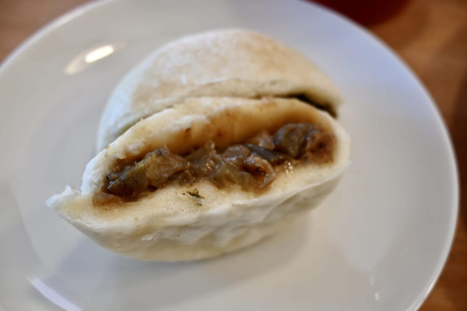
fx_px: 529
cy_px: 158
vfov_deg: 32.8
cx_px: 234
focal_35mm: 41
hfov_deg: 47.6
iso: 720
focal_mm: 26.5
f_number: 4.5
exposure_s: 1/125
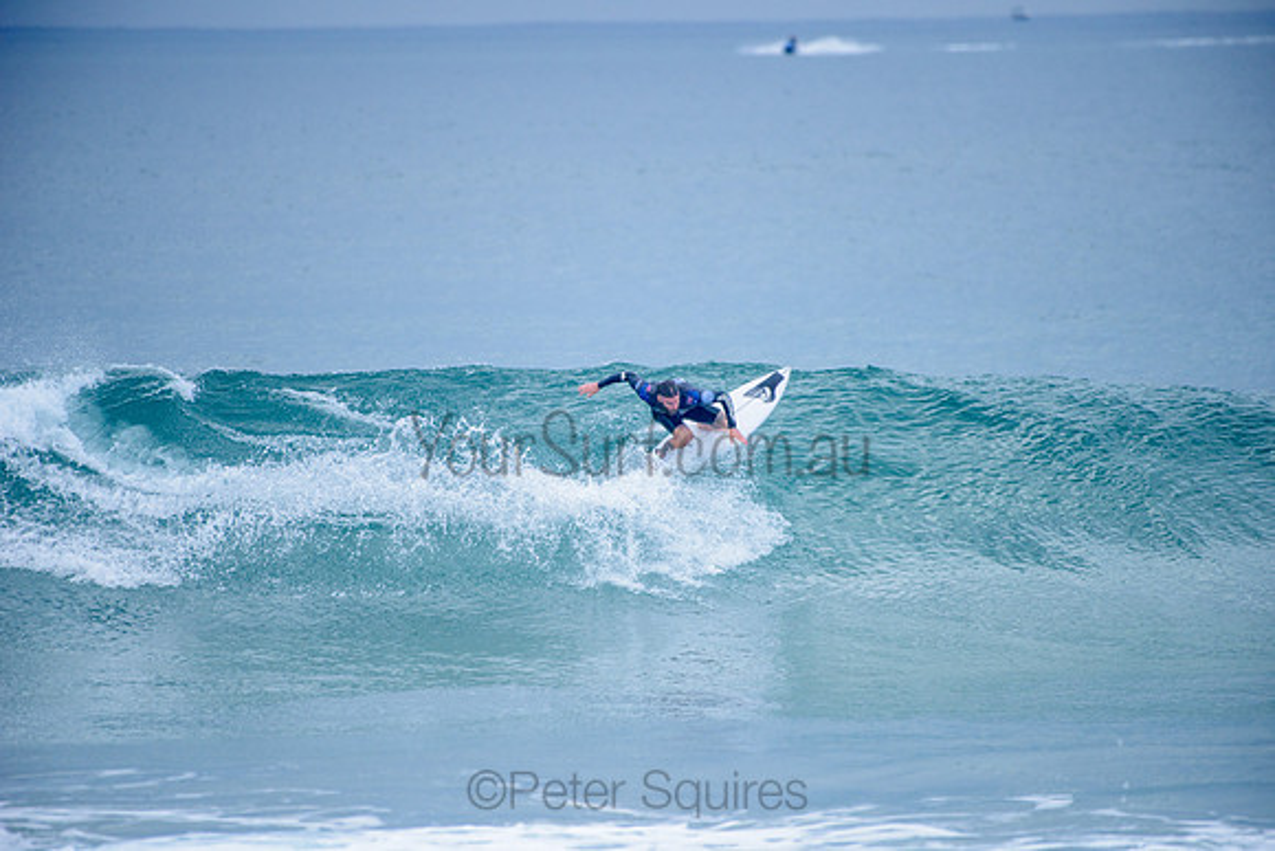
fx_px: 17712
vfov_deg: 2.8
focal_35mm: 500
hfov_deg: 4.1
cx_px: 638
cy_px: 426
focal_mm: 500
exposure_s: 1/2000
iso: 450
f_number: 5.6
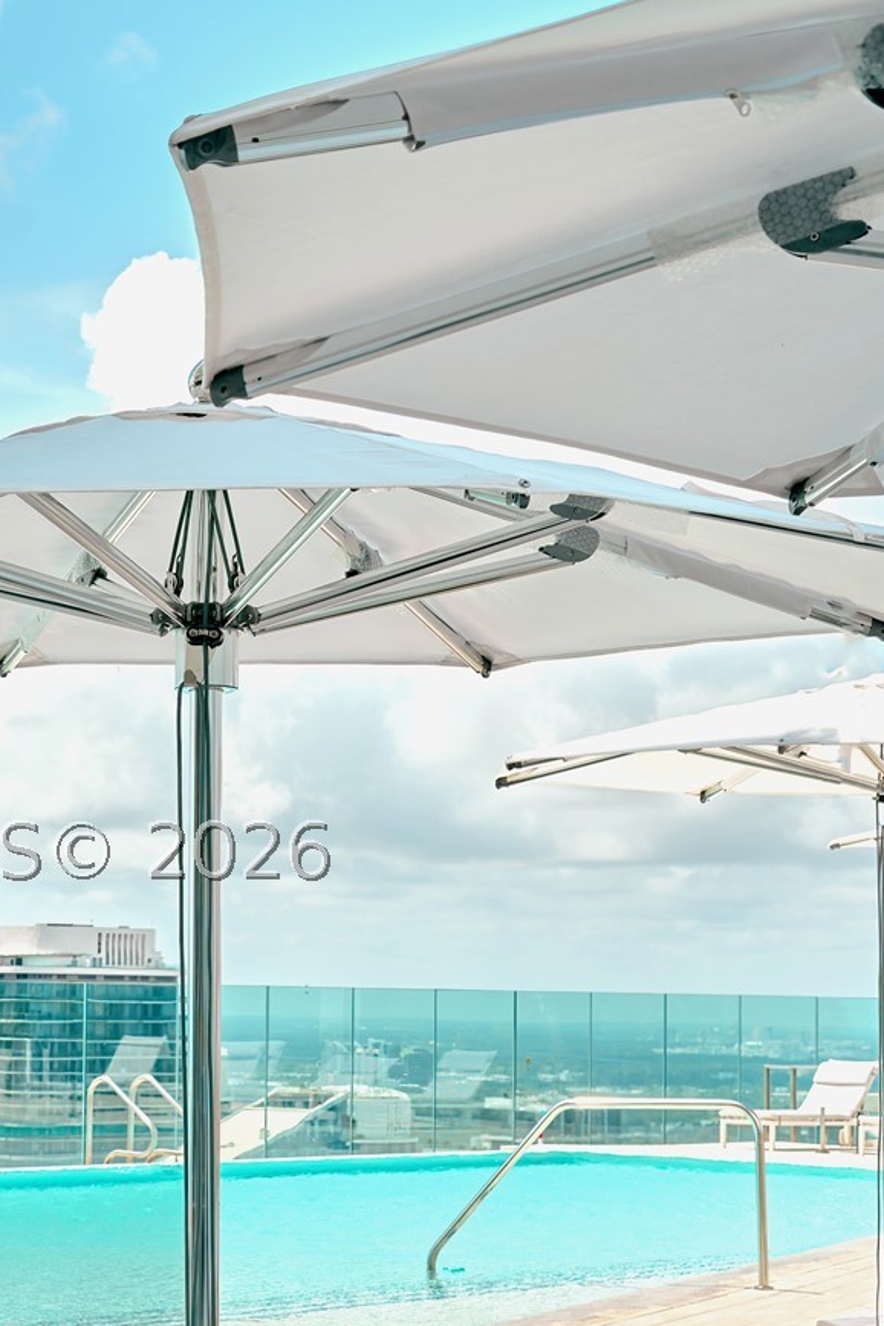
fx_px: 3315
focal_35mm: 90
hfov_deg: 15.1
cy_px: 849
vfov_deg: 22.6
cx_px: 119
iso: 125
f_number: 5.6
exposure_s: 1/640
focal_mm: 46
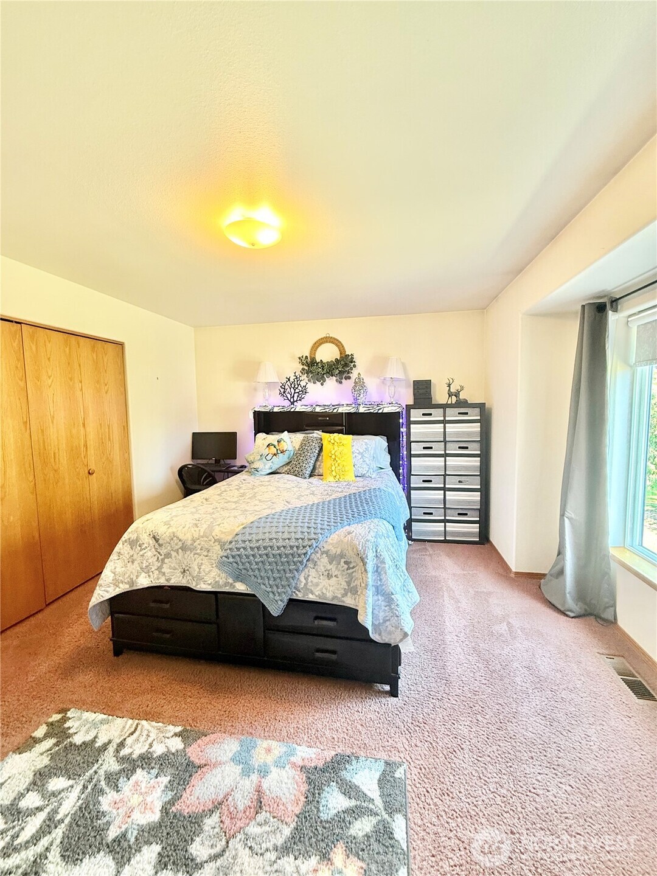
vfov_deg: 102.1
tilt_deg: -3.6
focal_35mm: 14
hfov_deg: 85.7
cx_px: 328
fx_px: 354
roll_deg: +0.5
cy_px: 438
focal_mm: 2.22
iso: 200
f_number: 2.2
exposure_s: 1/60
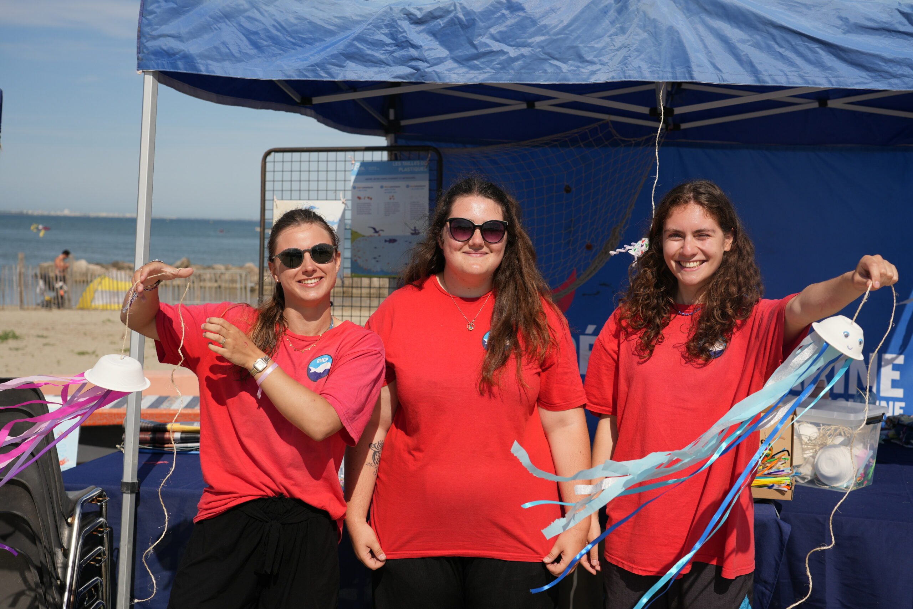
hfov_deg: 41.9
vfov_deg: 28.7
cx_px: 456
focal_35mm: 47
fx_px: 1192
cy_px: 304
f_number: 5.6
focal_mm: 47
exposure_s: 1/2000
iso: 160
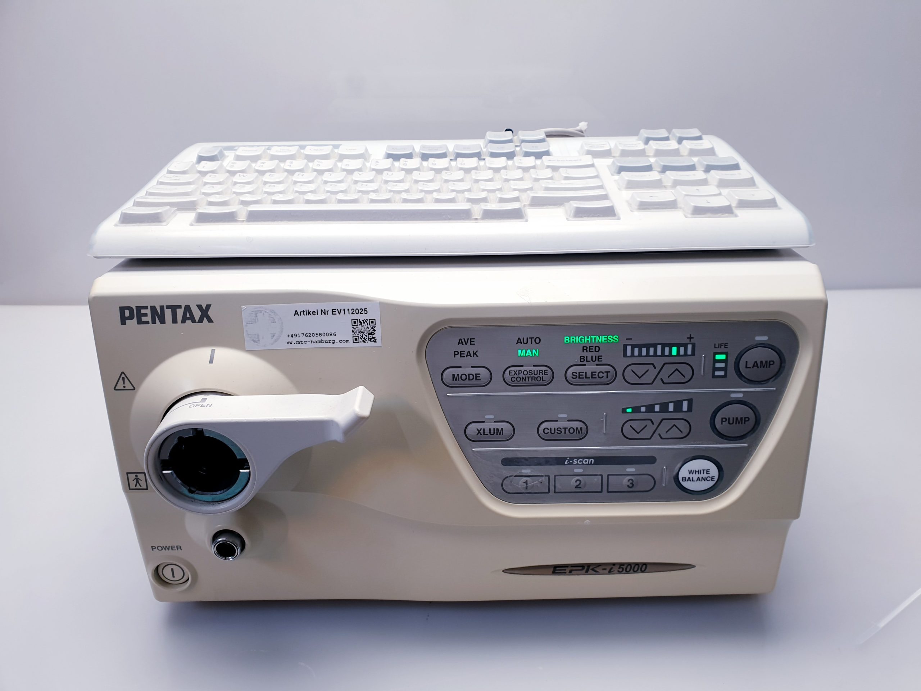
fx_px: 692
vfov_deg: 53.1
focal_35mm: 26
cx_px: 460
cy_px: 346
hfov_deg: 67.3
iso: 50
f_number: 2.4
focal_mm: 4.3
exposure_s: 1/50
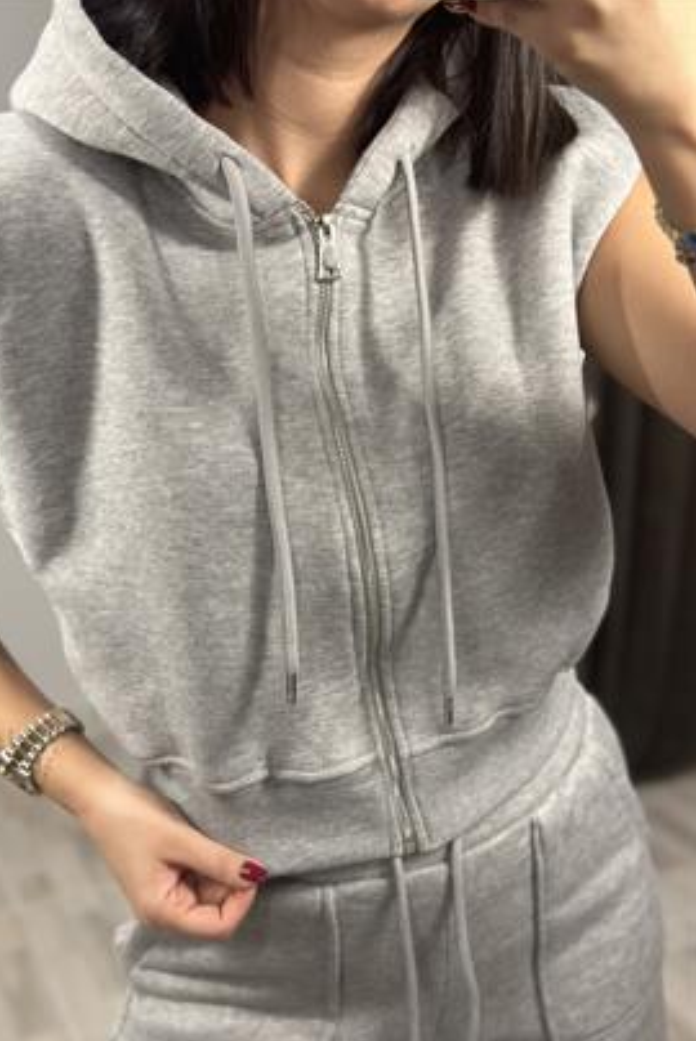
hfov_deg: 26.5
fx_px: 1476
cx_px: 299
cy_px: 524
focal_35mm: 51
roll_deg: +8.7
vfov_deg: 38.9
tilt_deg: -41.0
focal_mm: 6.86
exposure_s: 1/100
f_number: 1.78
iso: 125
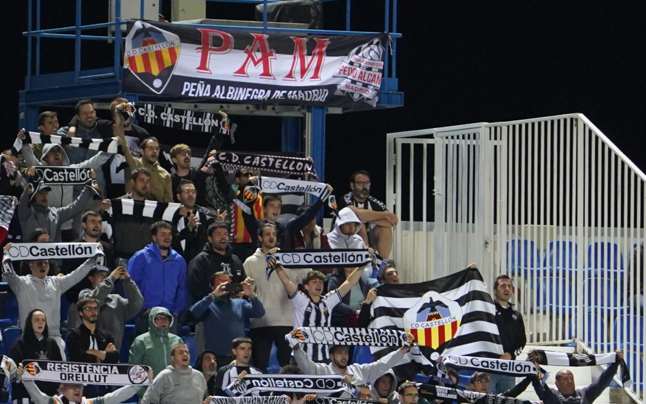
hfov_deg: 3.0
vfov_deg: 1.9
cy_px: 407
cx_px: 329
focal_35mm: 709
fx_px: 12484
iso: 4000
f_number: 5.6
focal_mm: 220
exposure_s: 1/400
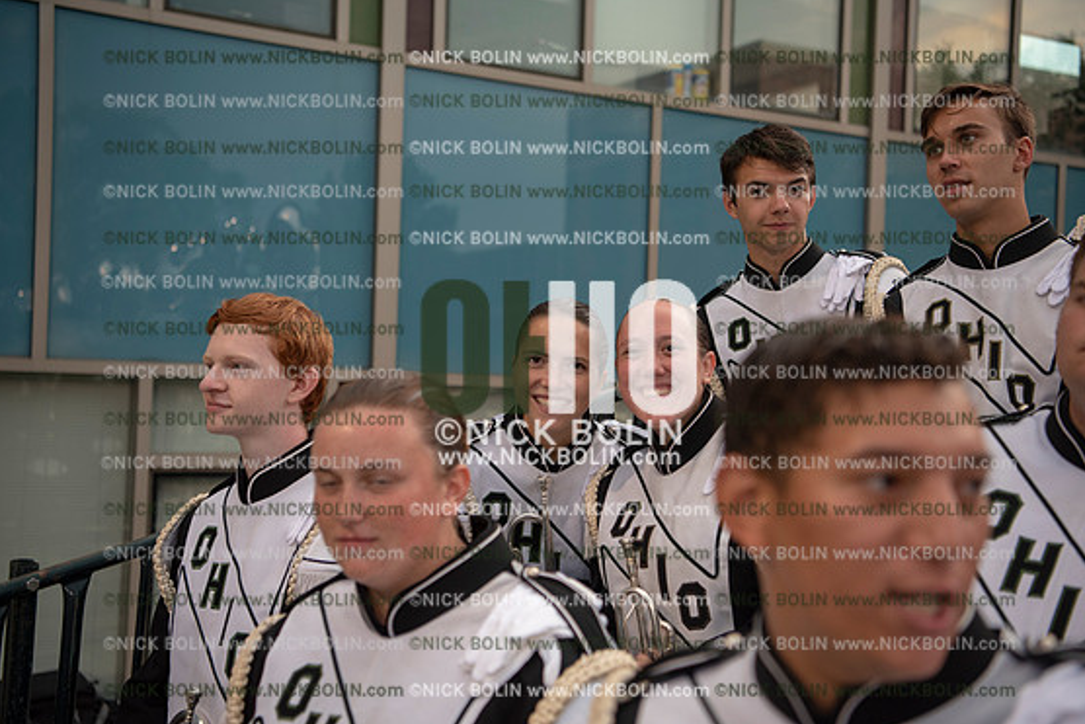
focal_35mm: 48
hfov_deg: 41.1
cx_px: 558
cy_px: 374
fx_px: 1447
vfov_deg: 28.1
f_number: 3.2
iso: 800
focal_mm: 46
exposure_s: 1/125
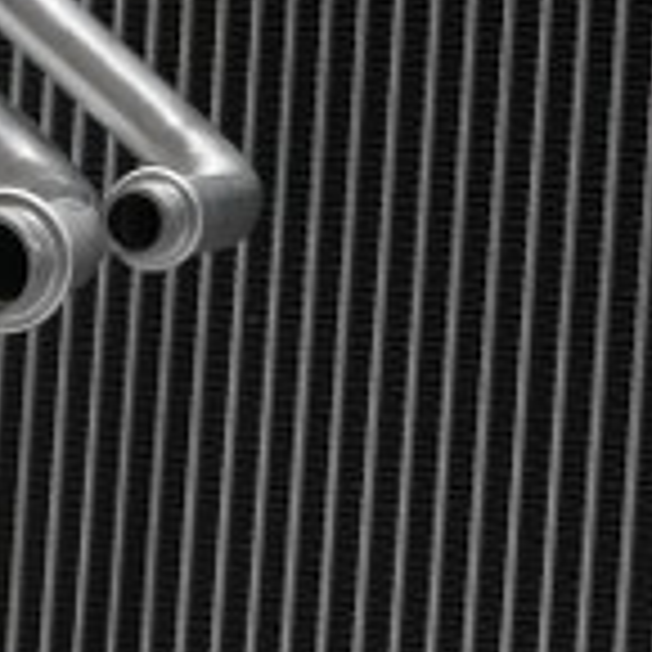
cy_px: 180
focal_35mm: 200
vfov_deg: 8.7
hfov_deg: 8.7
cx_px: 72
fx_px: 4262
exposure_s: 1/60
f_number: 5.6
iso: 1000
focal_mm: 38
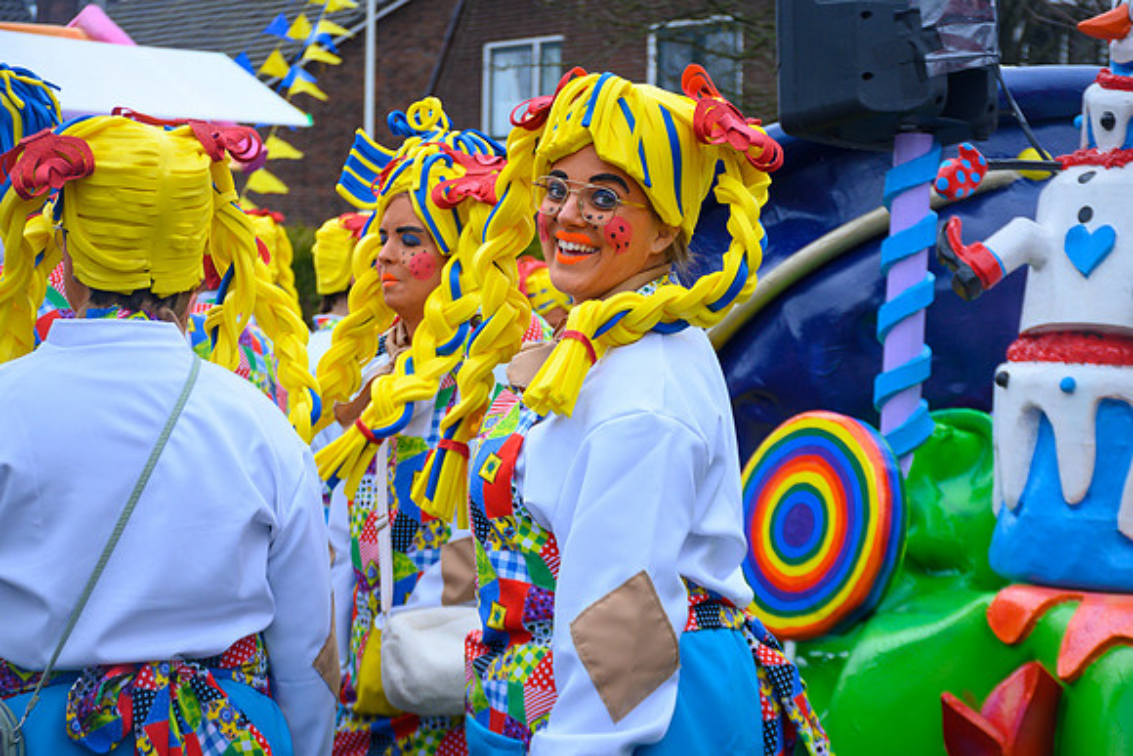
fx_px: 3116
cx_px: 566
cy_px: 378
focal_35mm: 99
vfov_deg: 13.8
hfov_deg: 20.6
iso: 400
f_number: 6.3
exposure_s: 1/800
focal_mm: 66
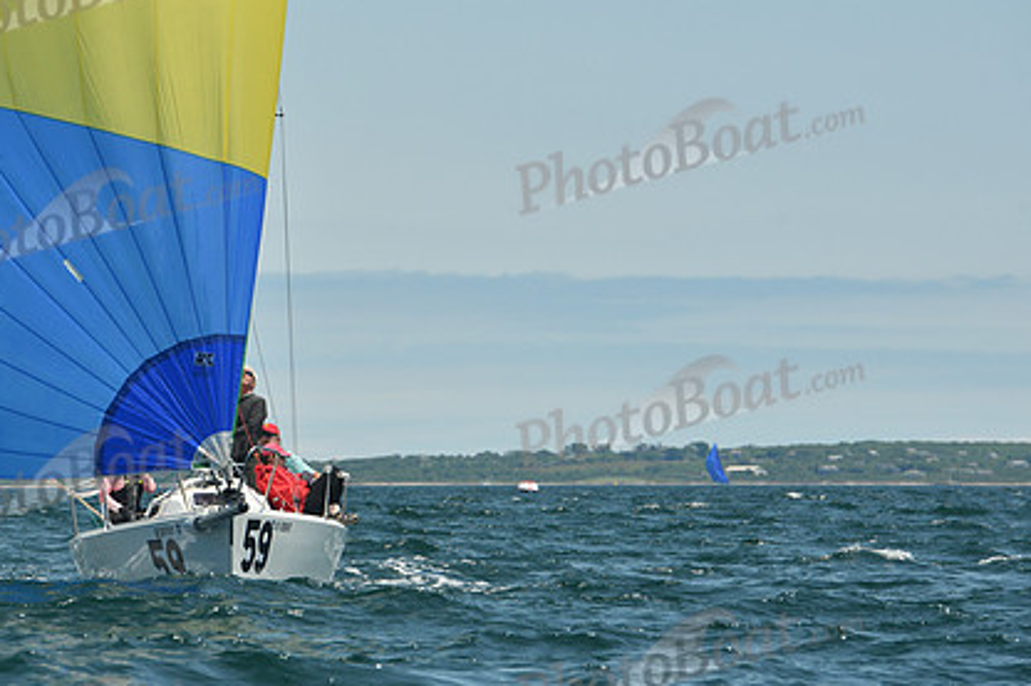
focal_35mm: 279
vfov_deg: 4.9
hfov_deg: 7.4
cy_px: 313
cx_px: 389
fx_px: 7987
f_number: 8
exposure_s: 1/640
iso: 320
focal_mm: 200
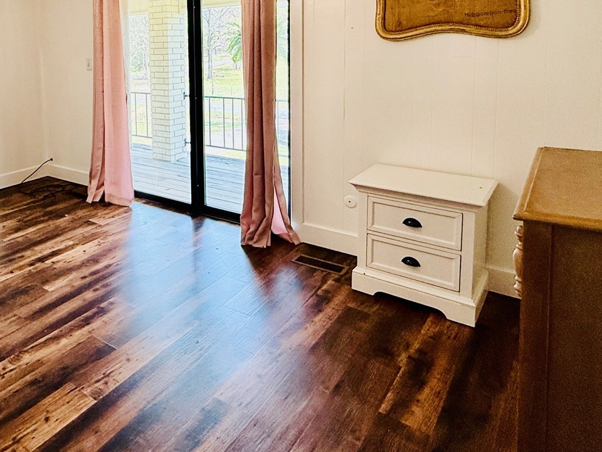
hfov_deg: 60.3
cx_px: 158
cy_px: 94
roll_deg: +1.5
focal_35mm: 28
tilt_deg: -5.2
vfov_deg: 47.2
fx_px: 487
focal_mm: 2.22
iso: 125
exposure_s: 1/120
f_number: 2.2
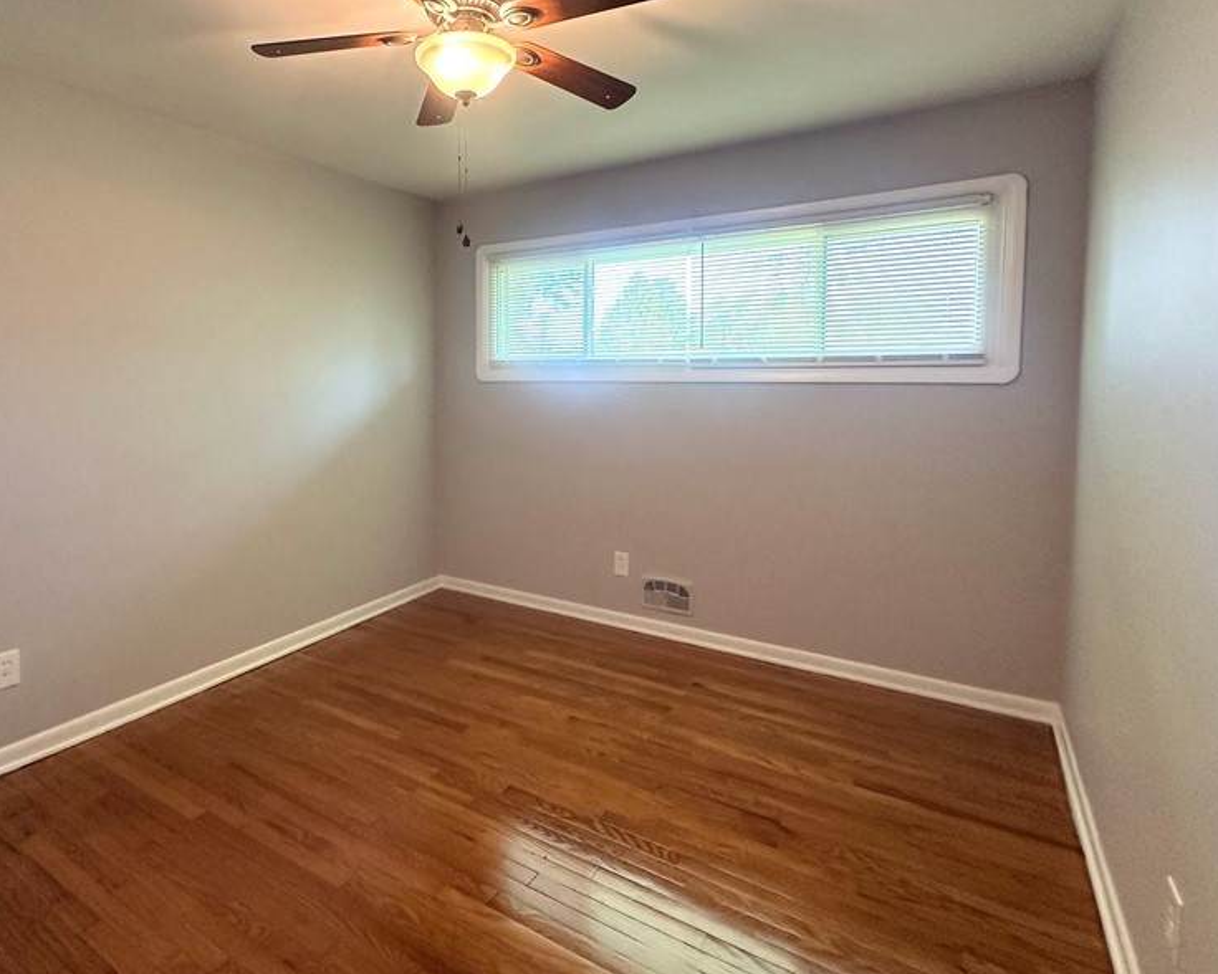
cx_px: 496
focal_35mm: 19
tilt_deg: -3.4
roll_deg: +0.6
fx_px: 685
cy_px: 418
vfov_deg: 70.5
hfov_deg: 82.4
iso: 250
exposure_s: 1/120
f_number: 2.2
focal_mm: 2.22
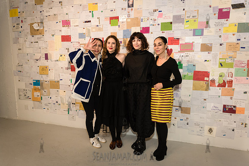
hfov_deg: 73.5
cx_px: 124
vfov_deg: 53.0
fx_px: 167
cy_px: 83
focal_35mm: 24
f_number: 4
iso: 1600
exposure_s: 1/200
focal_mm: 24
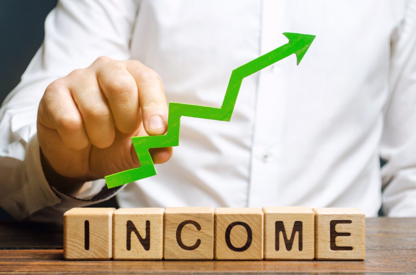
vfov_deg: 17.4
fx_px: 899
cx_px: 208
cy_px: 138
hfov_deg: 26.0
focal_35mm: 78
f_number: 6.3
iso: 100
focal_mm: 52
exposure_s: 1/100
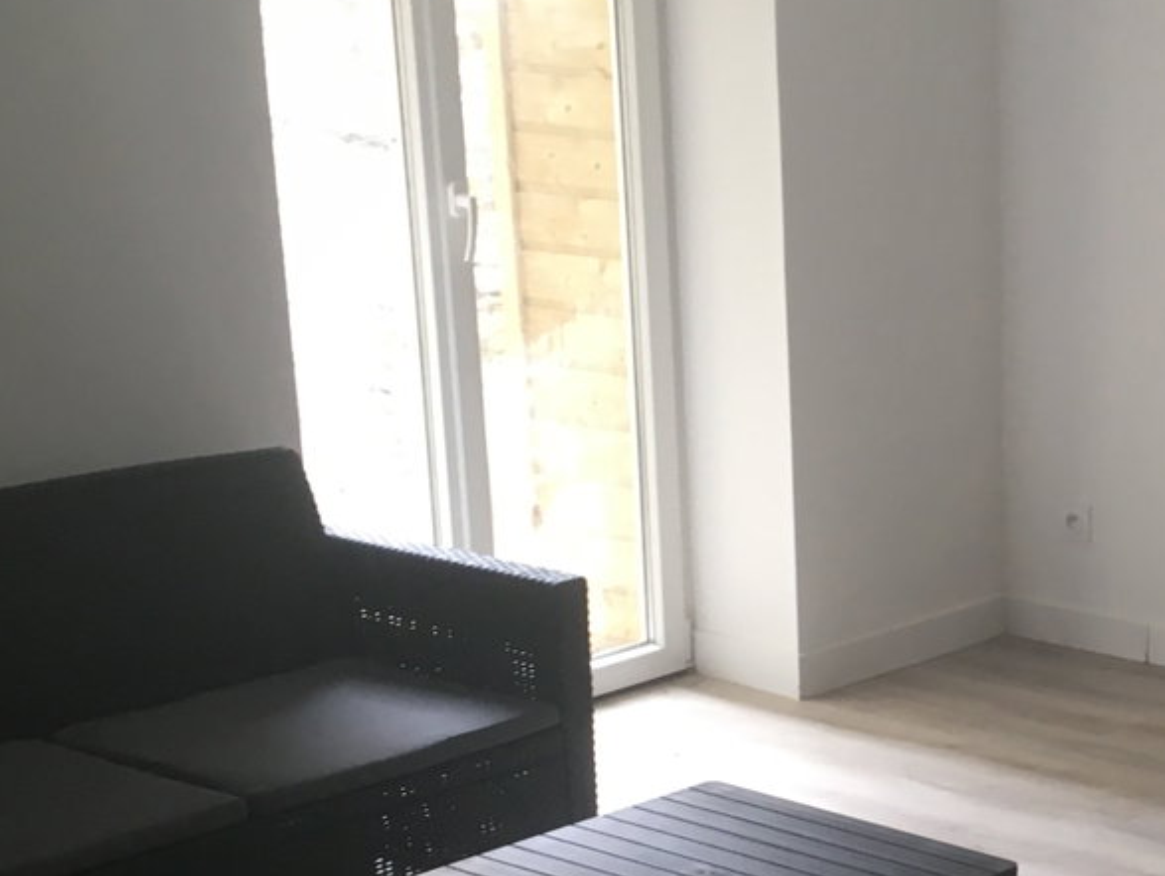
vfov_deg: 18.5
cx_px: 1159
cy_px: 701
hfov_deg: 23.7
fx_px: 2660
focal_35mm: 79
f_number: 2.2
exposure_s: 1/33
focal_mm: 4.15
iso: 80
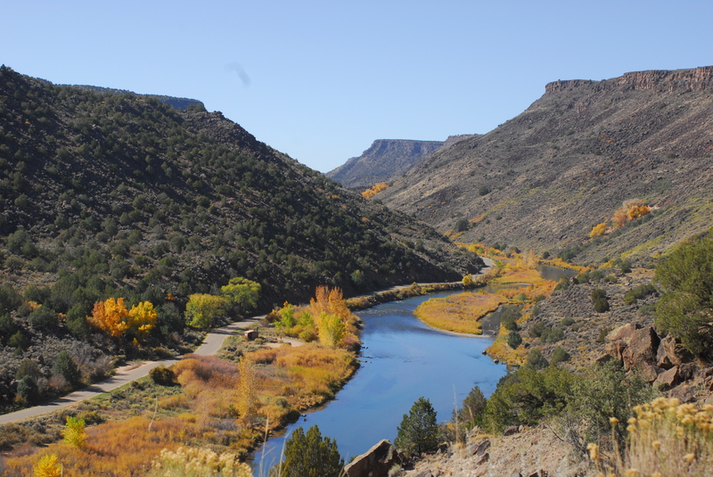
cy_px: 238
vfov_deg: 20.7
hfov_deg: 30.5
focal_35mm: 66
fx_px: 1308
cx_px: 356
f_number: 8
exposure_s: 1/200
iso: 160
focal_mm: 44
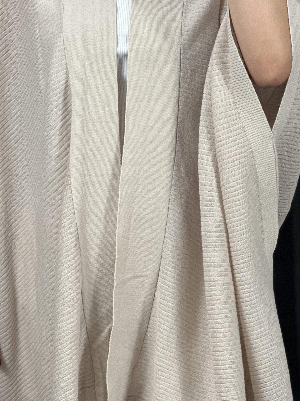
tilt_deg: -28.0
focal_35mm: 121
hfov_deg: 12.2
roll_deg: +0.3
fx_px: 1398
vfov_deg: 16.3
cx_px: 128
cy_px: 232
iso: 160
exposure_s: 1/100
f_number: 2.8
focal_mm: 9
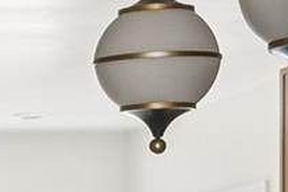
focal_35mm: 324
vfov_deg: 4.2
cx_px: -637
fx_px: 2592
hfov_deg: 5.8
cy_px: 430
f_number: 4
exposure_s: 1/60
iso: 200
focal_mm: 28
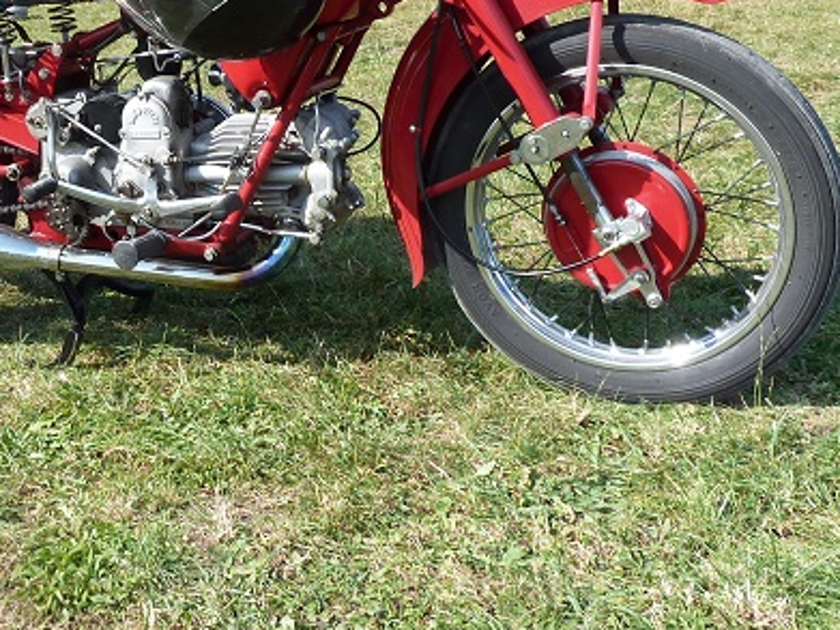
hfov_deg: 38.6
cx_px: 206
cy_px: 157
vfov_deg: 29.8
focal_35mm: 48
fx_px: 1164
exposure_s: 1/250
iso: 80
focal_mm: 4.1
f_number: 4
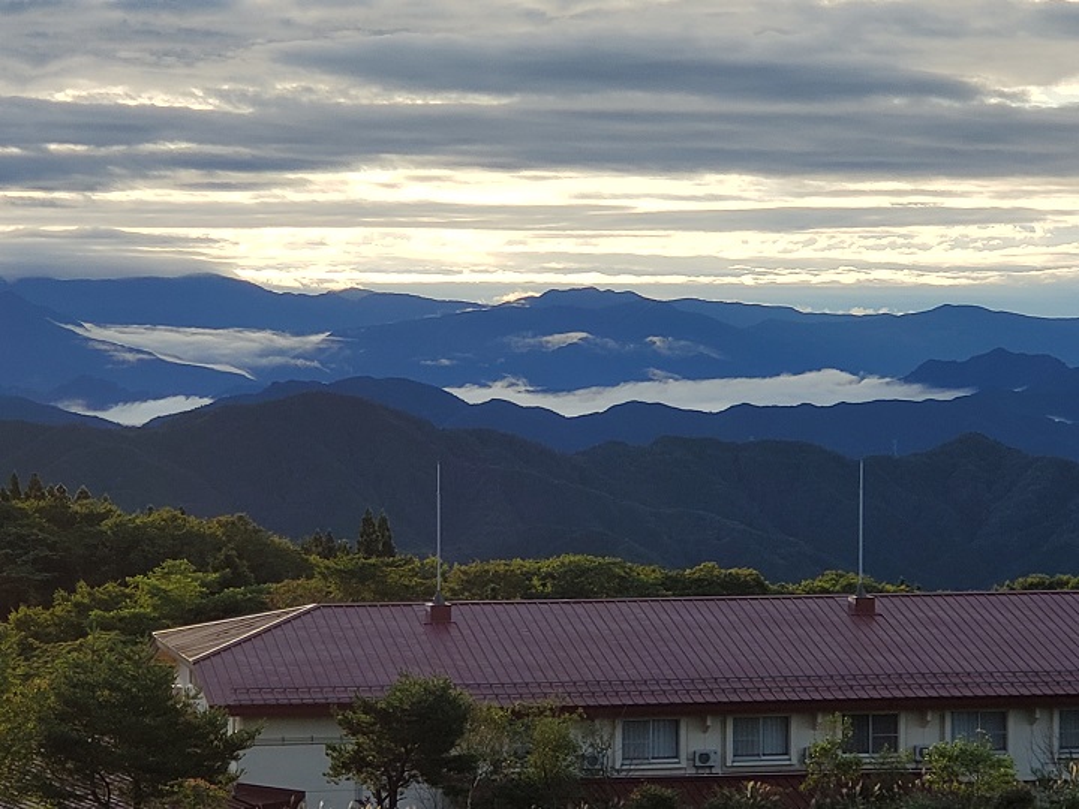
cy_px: 404
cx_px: 540
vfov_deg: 28.0
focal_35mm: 52
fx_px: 1621
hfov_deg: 36.8
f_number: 2.4
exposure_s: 1/554
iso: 50
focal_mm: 6
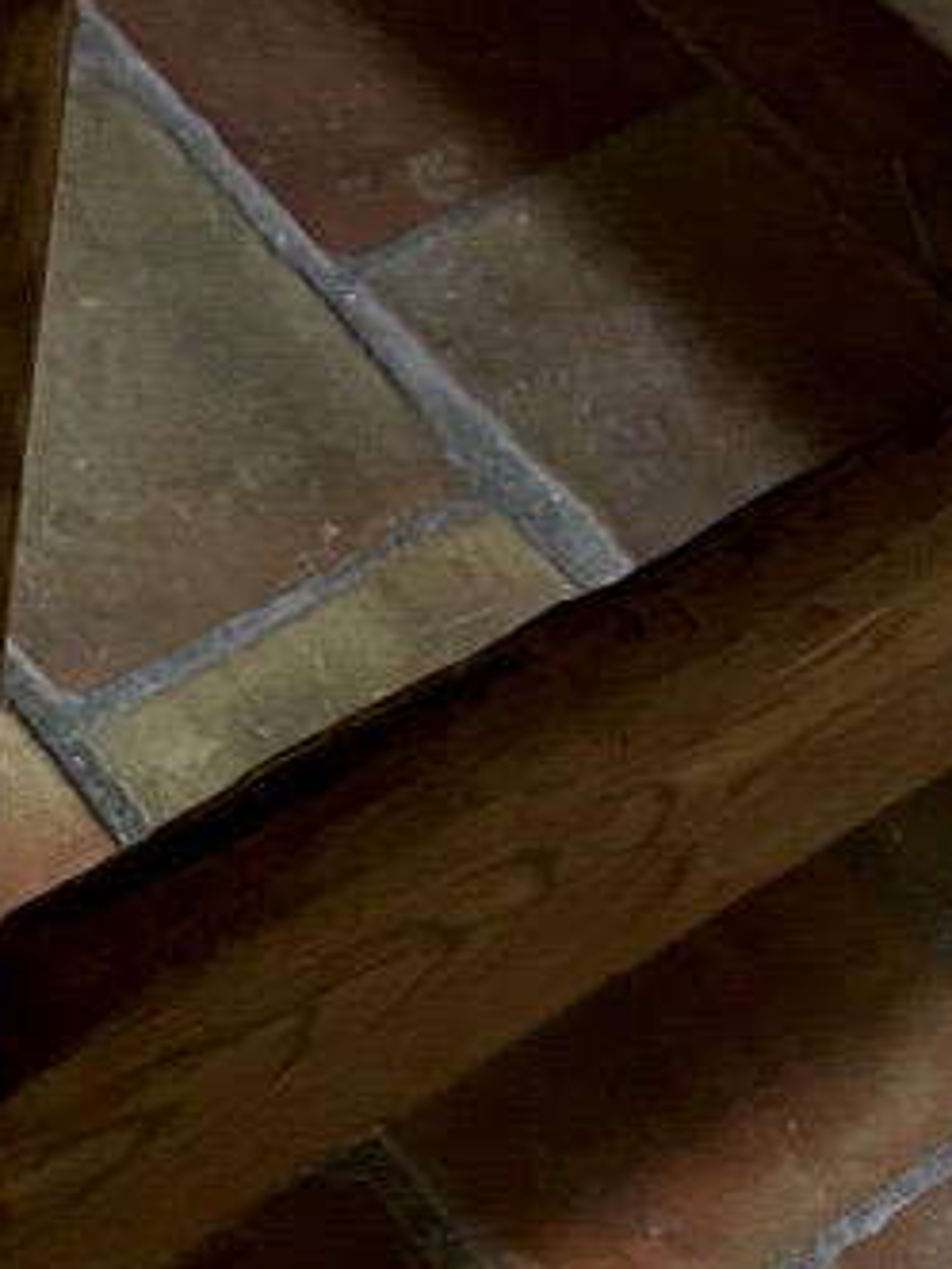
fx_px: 3447
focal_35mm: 94
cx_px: 394
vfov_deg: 20.5
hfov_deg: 15.7
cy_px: 180
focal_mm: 4.2
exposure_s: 1/25
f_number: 1.6
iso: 800
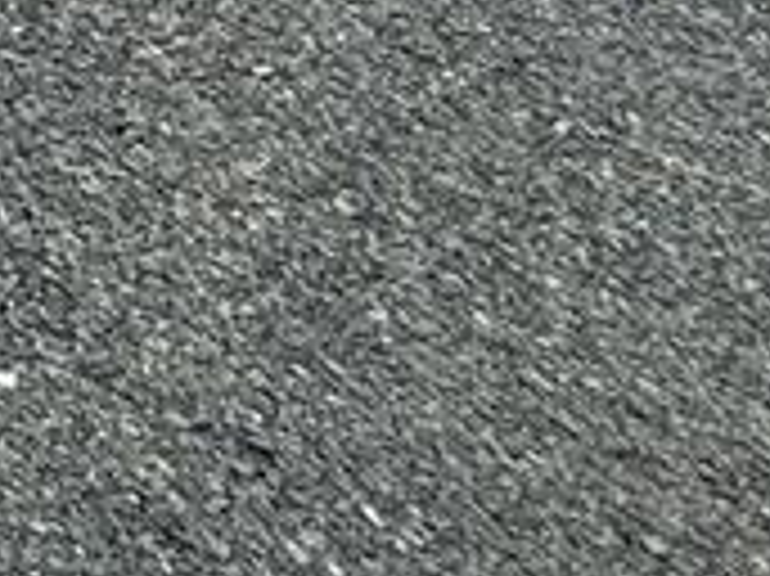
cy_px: -1066
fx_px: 1867
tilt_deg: +1.4
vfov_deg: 11.6
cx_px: -1252
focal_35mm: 84
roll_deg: -0.3
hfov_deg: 13.4
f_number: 2.2
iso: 50
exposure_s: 1/2841
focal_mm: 2.22
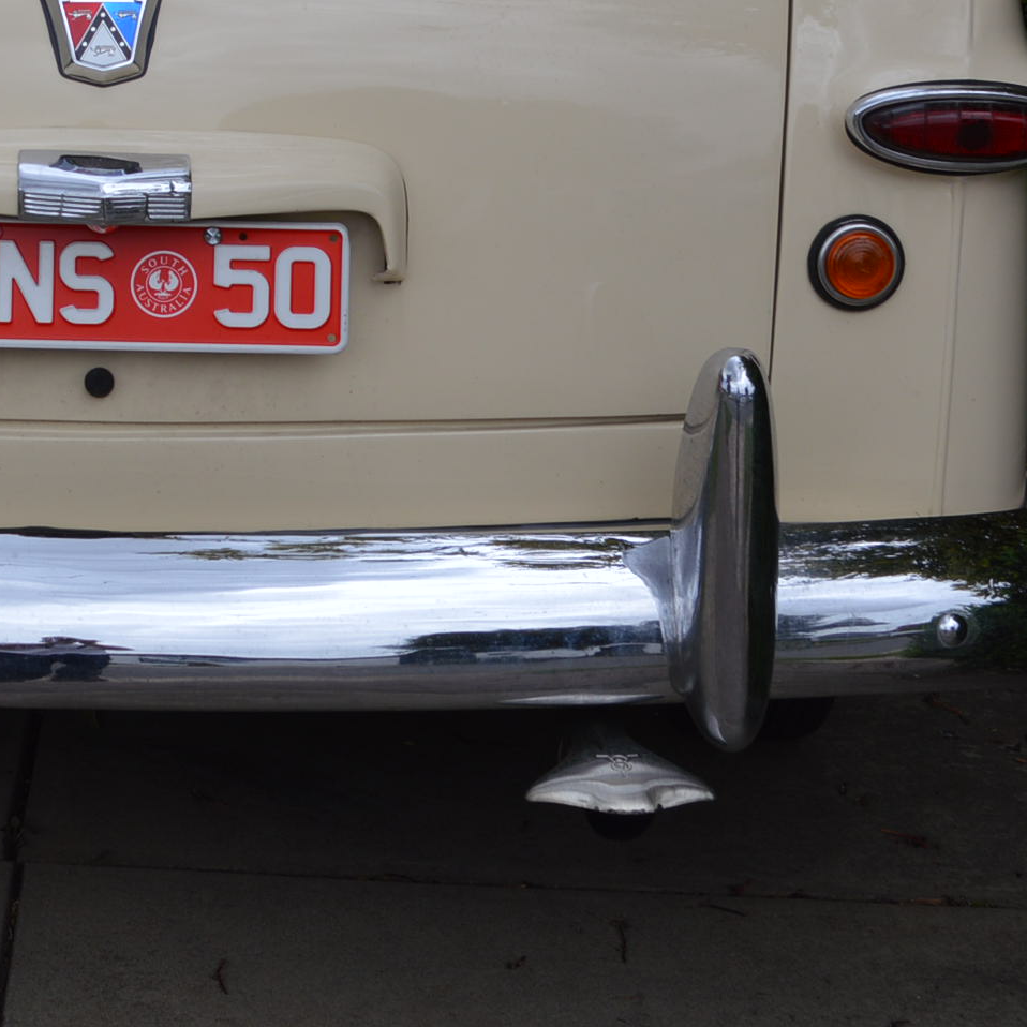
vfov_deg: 16.3
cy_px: -35
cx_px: 6
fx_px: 3491
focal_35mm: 104
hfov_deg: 16.4
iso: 100
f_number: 9
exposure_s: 1/320
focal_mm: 26
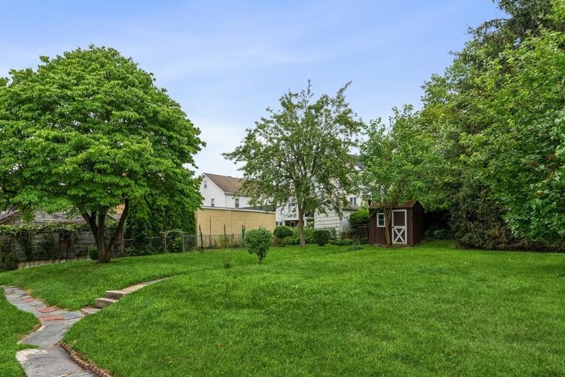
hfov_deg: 80.9
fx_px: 329
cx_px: 249
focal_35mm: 21
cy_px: 228
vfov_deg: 59.0
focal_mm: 16
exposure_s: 1/50
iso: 200
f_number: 9
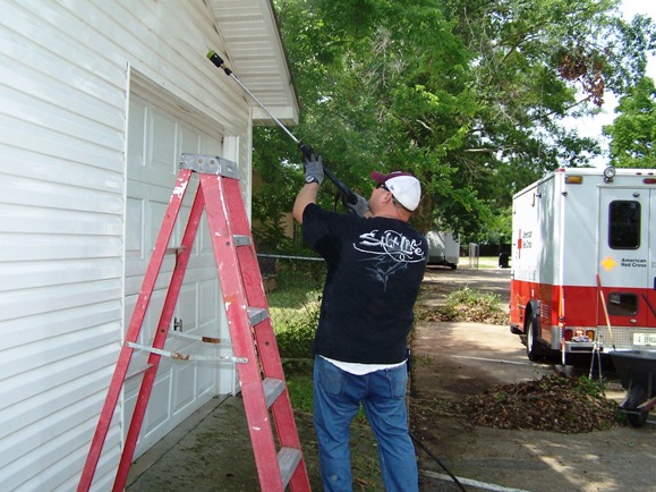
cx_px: 309
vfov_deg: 34.3
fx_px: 796
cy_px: 228
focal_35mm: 42
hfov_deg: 44.8
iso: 80
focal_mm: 6.3
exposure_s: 1/750
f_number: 2.8
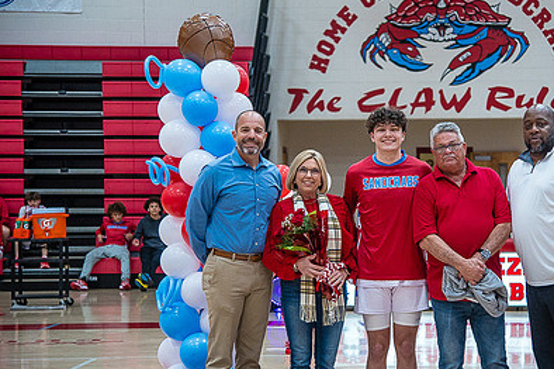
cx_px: 395
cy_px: 210
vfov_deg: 13.3
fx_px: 1584
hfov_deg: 19.7
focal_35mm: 103
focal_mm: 70
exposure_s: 1/320
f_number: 4
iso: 2000
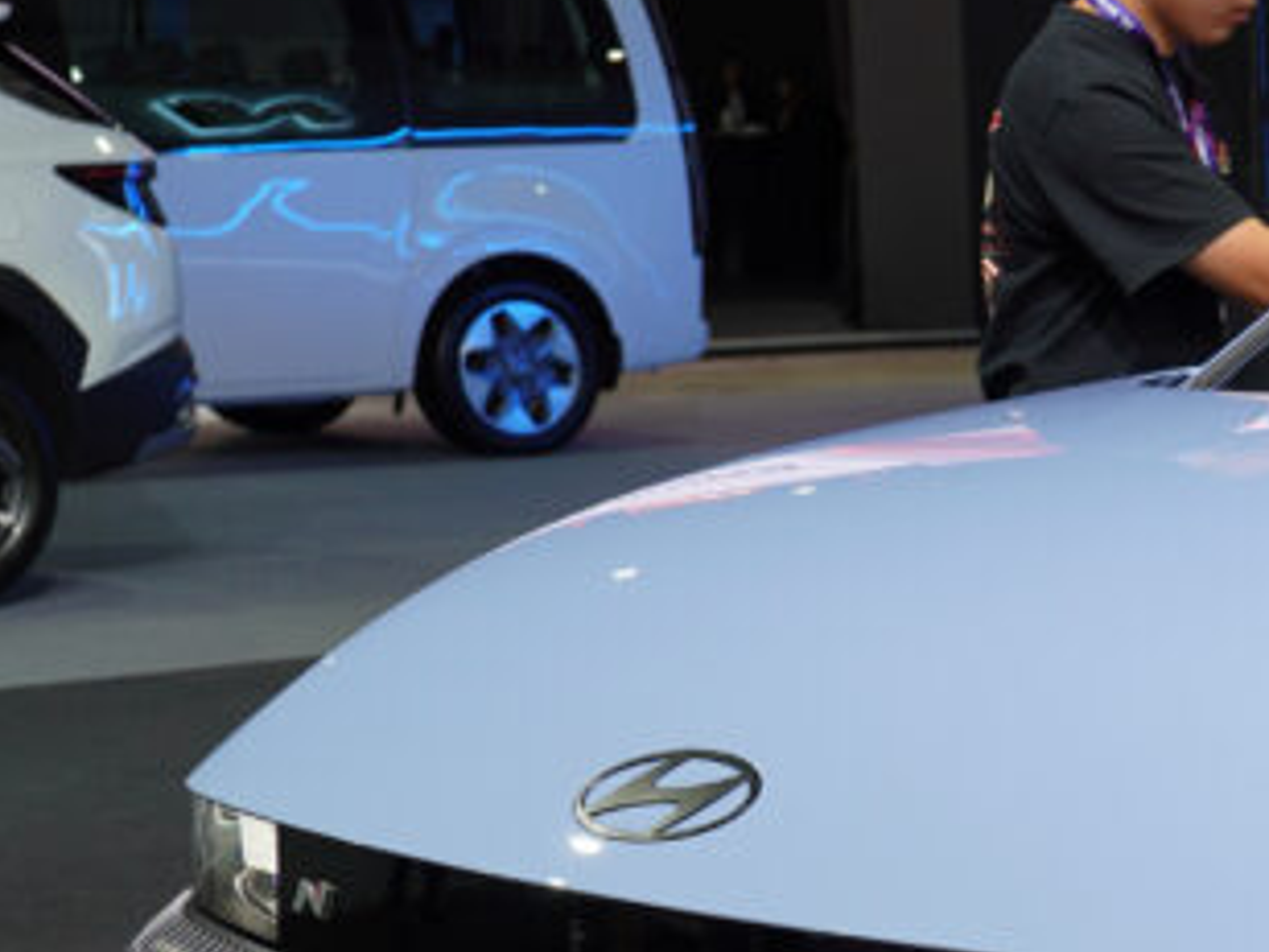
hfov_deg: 15.6
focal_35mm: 115
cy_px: 946
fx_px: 4216
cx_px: 1969
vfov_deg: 12.7
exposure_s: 1/30
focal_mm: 24
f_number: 4
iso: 125
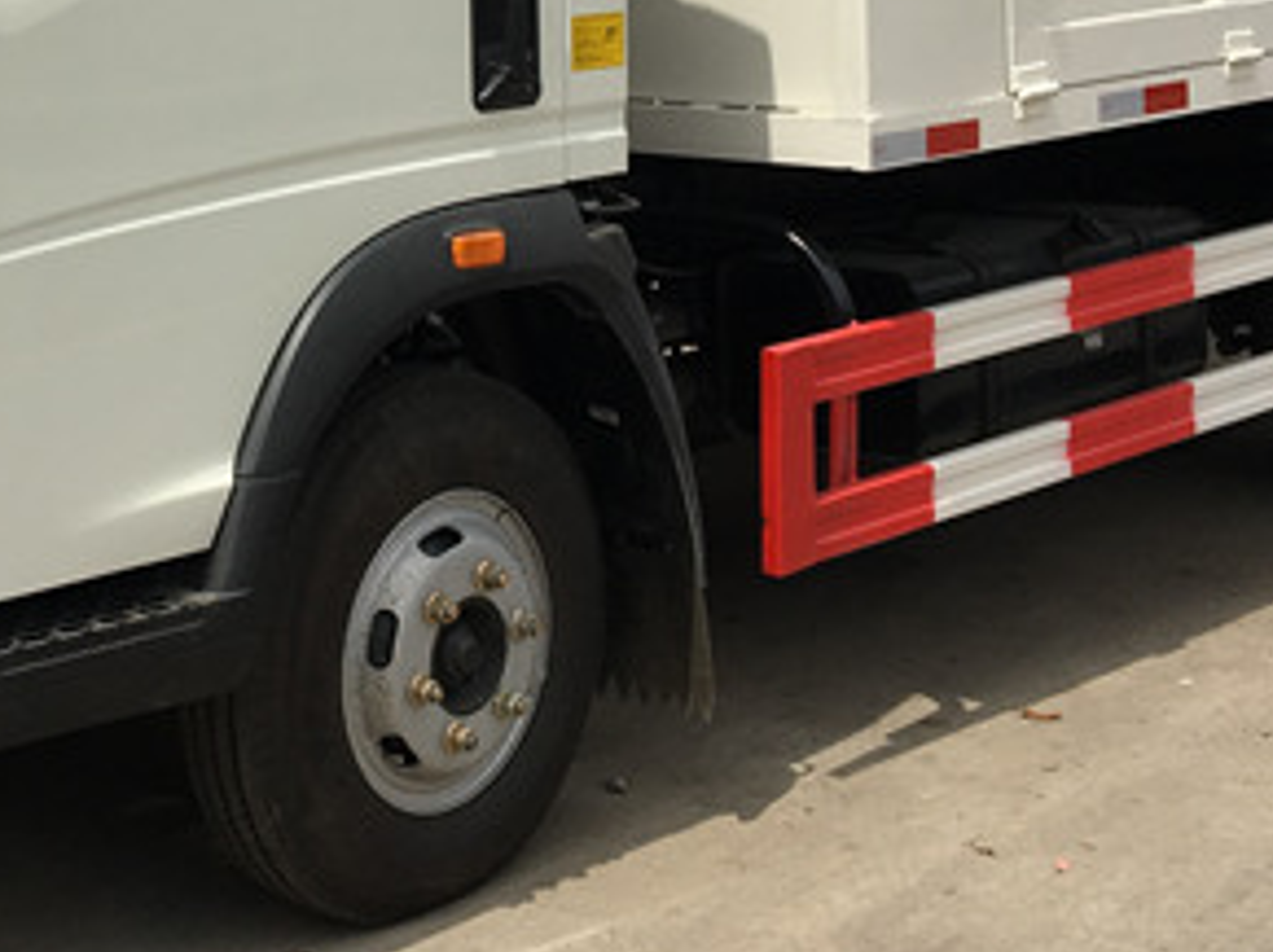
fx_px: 2756
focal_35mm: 75
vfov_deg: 19.1
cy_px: 31
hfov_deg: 25.5
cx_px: 250
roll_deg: -0.1
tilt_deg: -3.8
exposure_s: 1/2564
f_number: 2.2
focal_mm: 4.15
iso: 25
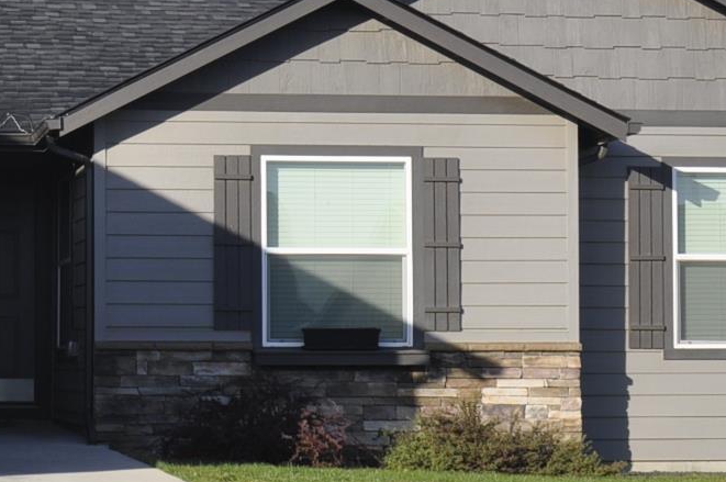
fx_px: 2155
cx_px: -134
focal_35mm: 107
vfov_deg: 12.8
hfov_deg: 18.2
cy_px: 208
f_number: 9
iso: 200
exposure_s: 1/320
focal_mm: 22
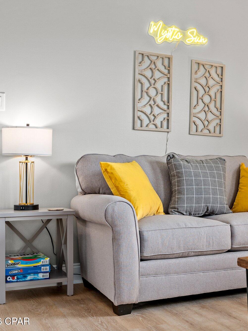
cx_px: 226
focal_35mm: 53
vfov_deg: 36.2
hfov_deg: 26.6
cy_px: 168
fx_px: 506
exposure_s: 1/3
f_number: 6.3
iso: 400
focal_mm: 24
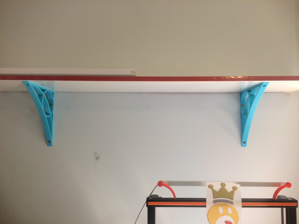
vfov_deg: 48.2
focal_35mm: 29
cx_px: 150
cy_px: 112
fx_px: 250
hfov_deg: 61.7
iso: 50
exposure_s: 1/30
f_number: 2.2
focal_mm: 4.15
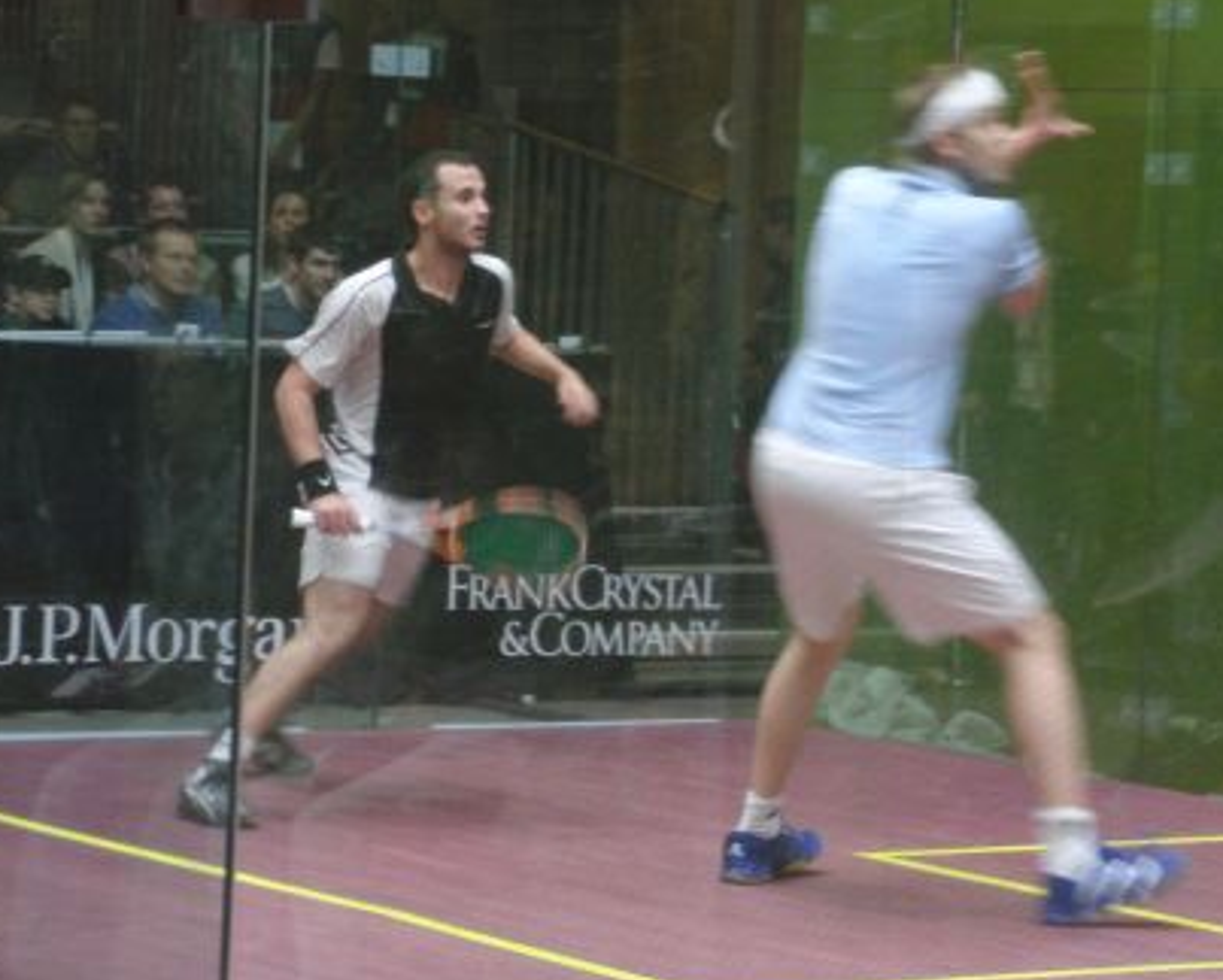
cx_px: 737
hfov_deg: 13.9
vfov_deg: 11.2
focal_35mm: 138
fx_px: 4999
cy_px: 463
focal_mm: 19.8
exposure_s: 1/25
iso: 400
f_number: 4.2
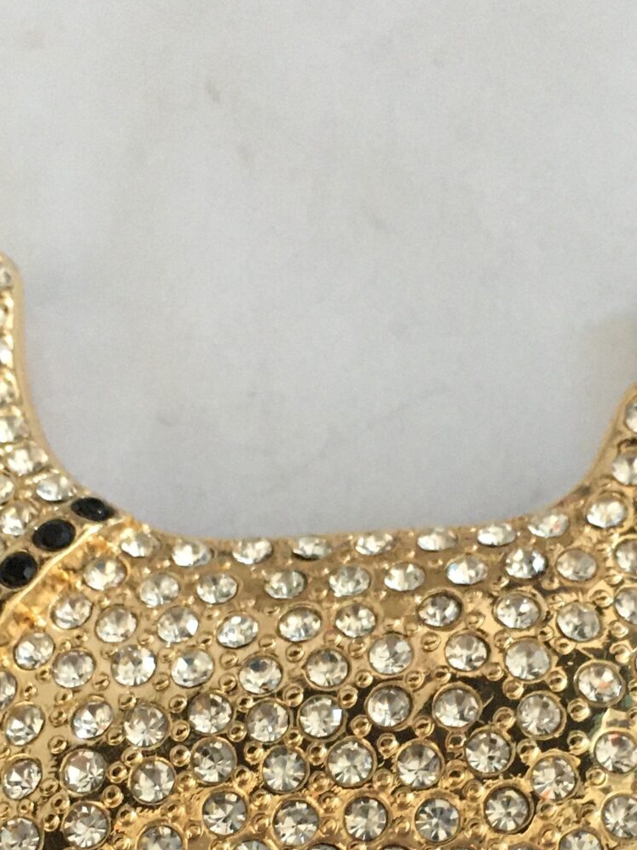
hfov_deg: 19.8
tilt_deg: -70.3
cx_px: 463
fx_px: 1816
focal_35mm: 74
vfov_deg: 25.8
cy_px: 697
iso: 200
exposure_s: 1/20
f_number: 2.2
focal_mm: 4.15
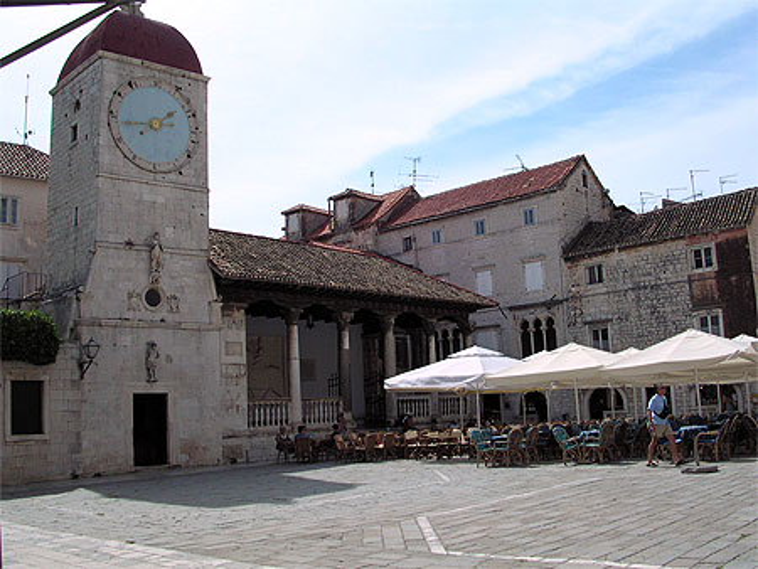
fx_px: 811
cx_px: 379
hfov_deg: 50.1
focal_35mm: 37
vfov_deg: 38.7
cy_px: 284
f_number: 4.5
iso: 100
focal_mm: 5.6
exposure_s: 1/590
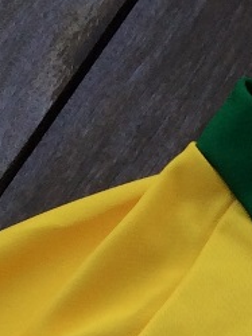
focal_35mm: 196
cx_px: 391
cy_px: 923
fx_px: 1906
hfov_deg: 7.4
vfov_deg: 8.7
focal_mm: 4.12
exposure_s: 1/120
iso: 40
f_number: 2.2
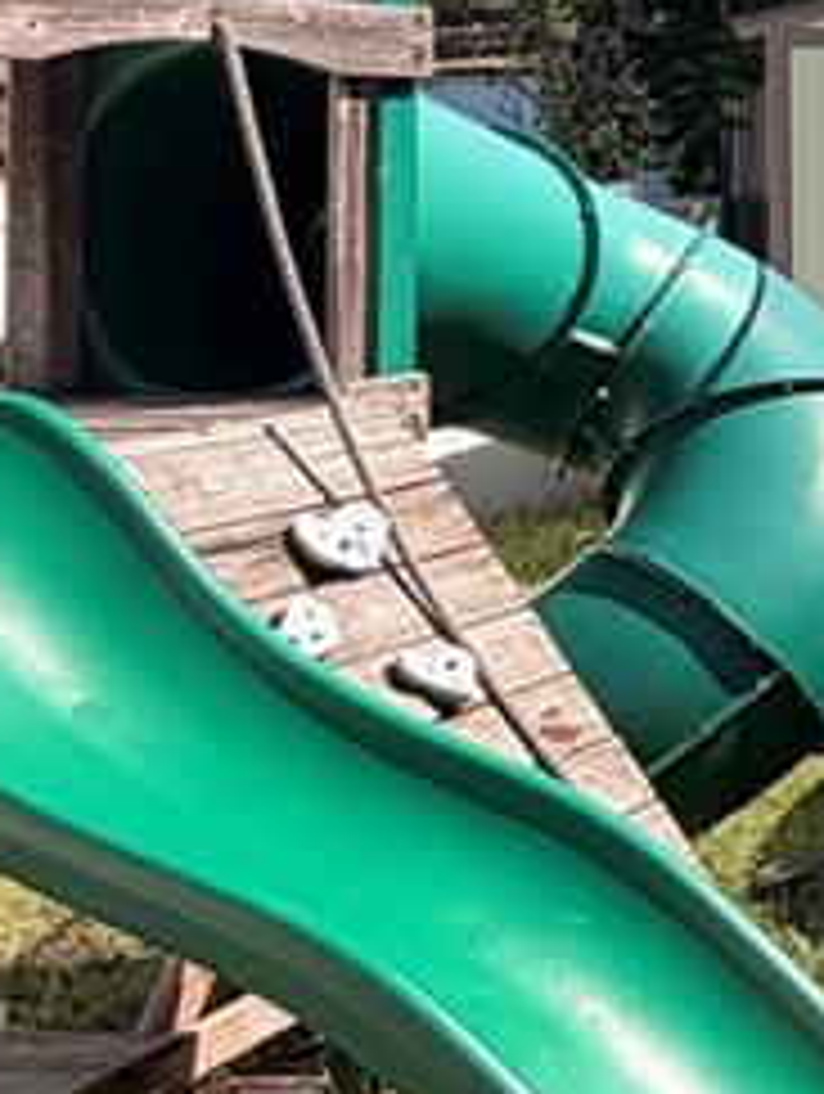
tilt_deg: -1.7
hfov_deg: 14.5
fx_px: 2184
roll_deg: +0.0
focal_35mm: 69
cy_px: 239
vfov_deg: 27.6
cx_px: 1954
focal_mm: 2.22
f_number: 2.2
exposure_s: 1/651
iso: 40
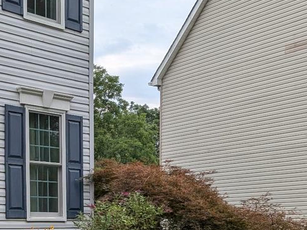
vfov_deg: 19.8
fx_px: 621
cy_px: 269
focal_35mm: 70
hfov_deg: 27.4
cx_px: 76
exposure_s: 1/894
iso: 30
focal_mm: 4.53
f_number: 1.7
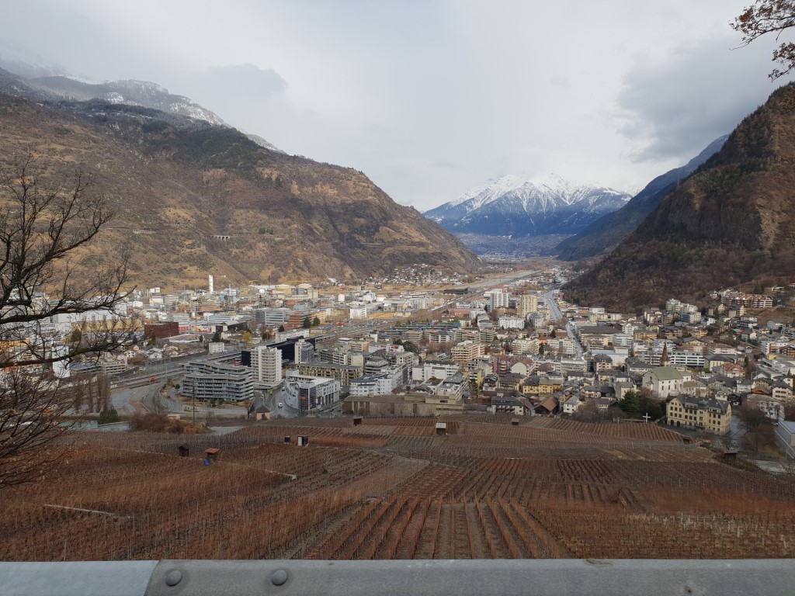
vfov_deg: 53.1
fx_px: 597
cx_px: 398
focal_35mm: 26
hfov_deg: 67.3
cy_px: 298
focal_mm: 4.3
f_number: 2.4
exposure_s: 1/1325
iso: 50
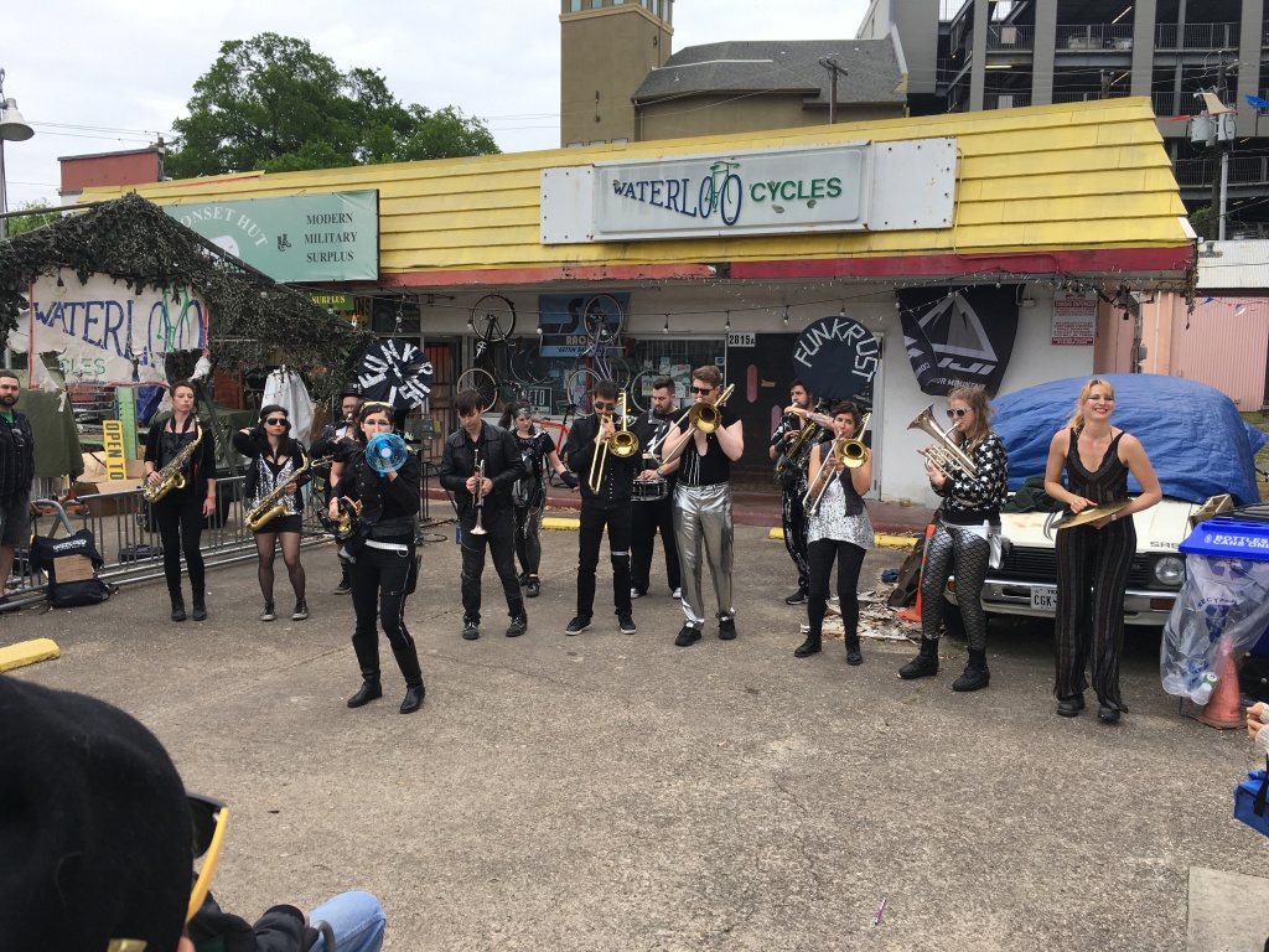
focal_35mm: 29
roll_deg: +0.0
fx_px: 1063
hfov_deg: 61.7
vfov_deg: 48.2
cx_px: 634
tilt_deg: -6.3
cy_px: 476
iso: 25
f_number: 2.2
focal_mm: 4.15
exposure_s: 1/625
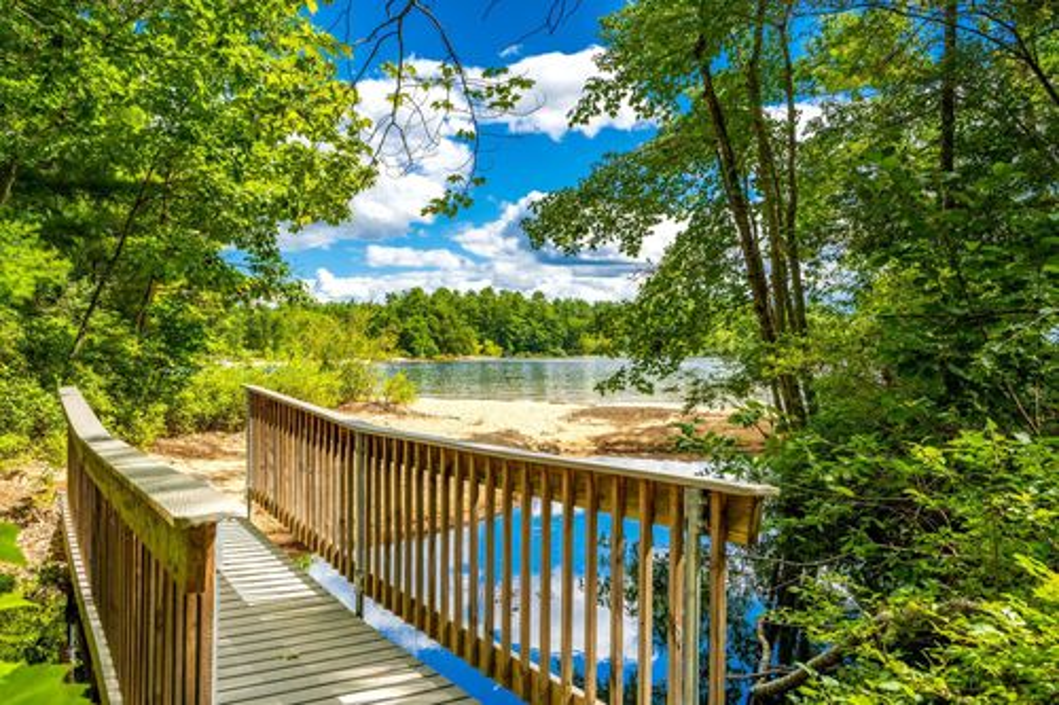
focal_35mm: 31
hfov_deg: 60.3
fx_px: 912
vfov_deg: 42.3
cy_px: 352
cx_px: 530
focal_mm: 31
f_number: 8
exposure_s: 1/250
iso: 50
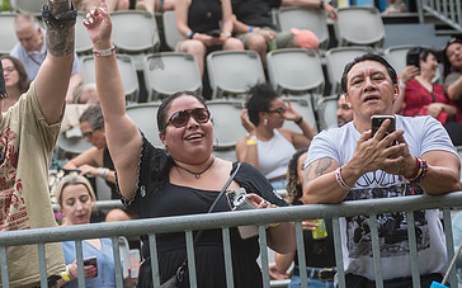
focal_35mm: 130
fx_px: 1636
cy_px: 171
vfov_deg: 10.1
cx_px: 156
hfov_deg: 16.0
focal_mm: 80
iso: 400
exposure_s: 1/400
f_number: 3.5
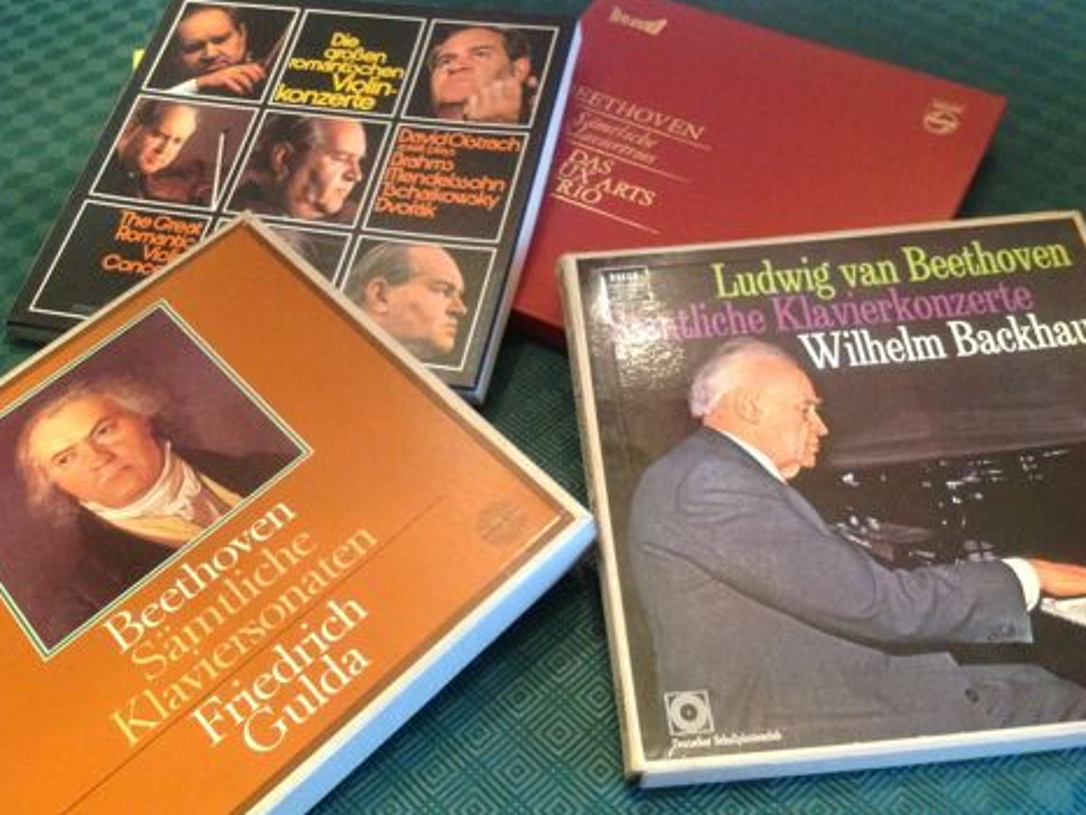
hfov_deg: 51.3
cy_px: 402
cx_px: 536
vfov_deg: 39.7
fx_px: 1130
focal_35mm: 36
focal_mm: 4.28
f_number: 2.4
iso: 320
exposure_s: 1/17
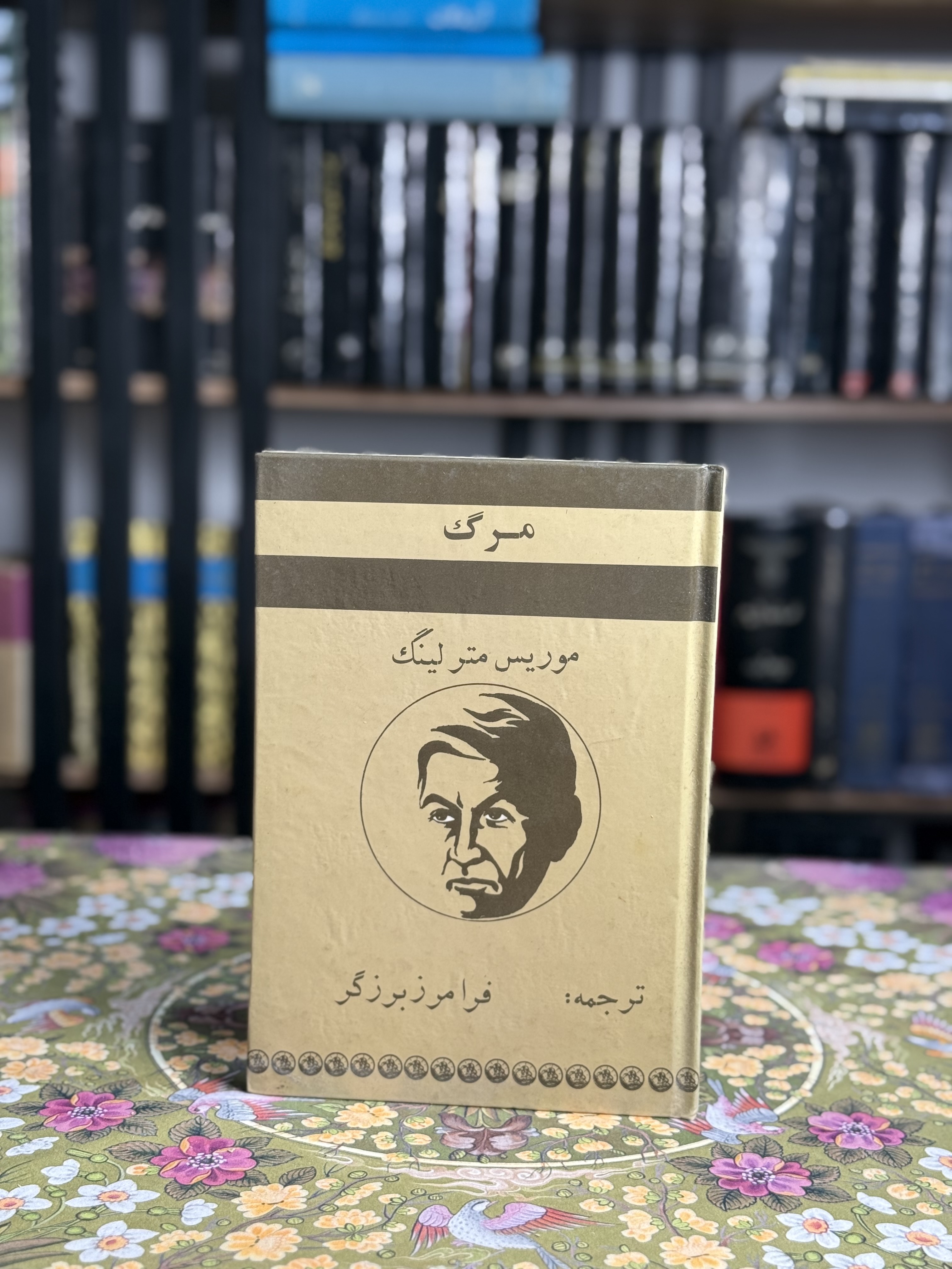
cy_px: 634
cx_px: 476
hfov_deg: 30.3
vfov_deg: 39.7
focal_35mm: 48
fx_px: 1760
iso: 100
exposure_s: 1/100
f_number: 1.78
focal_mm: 6.76
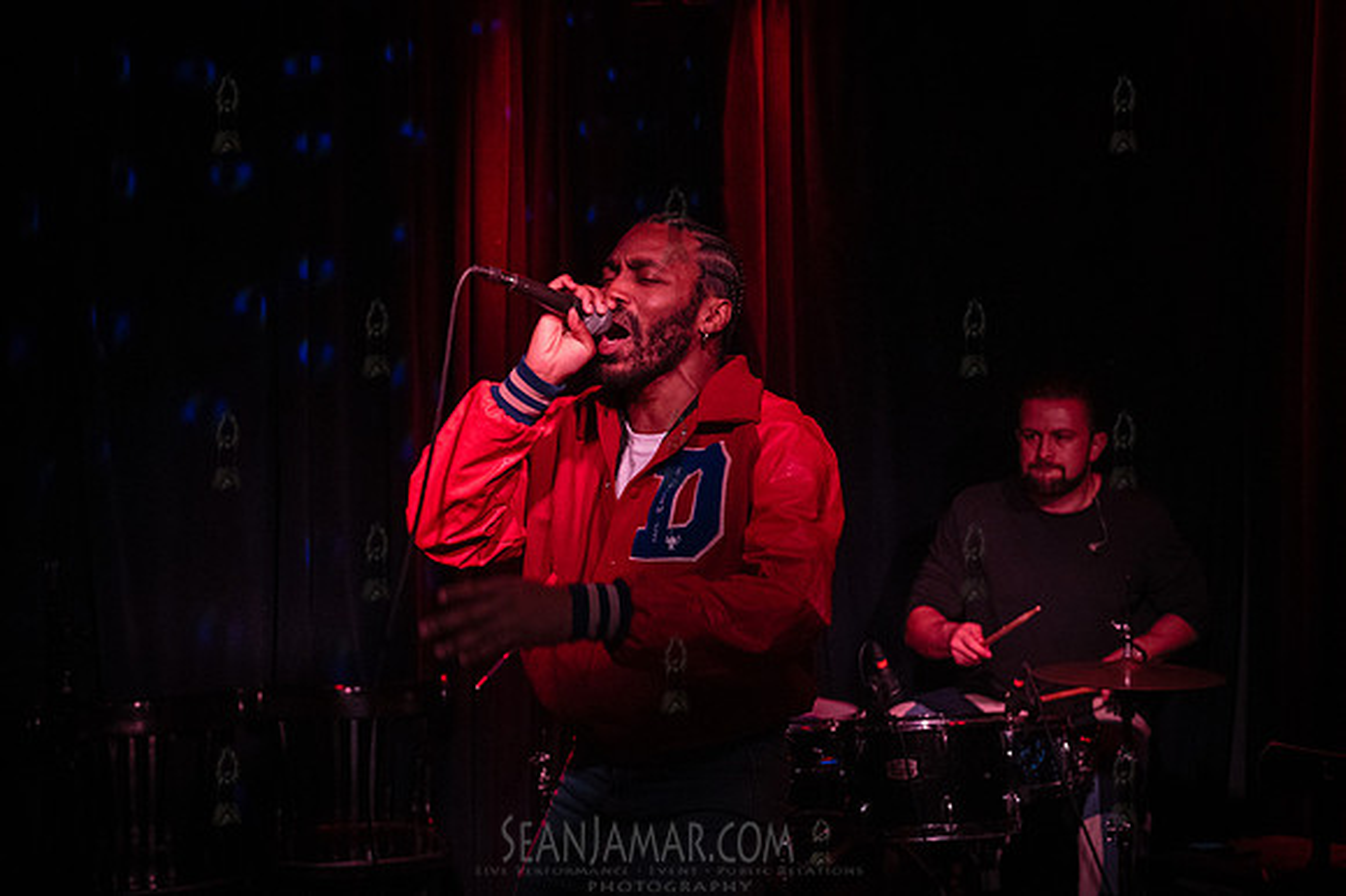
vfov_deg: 28.0
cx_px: 673
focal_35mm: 48
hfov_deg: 41.1
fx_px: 1794
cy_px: 448
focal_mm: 48
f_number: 3.5
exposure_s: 1/320
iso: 12800
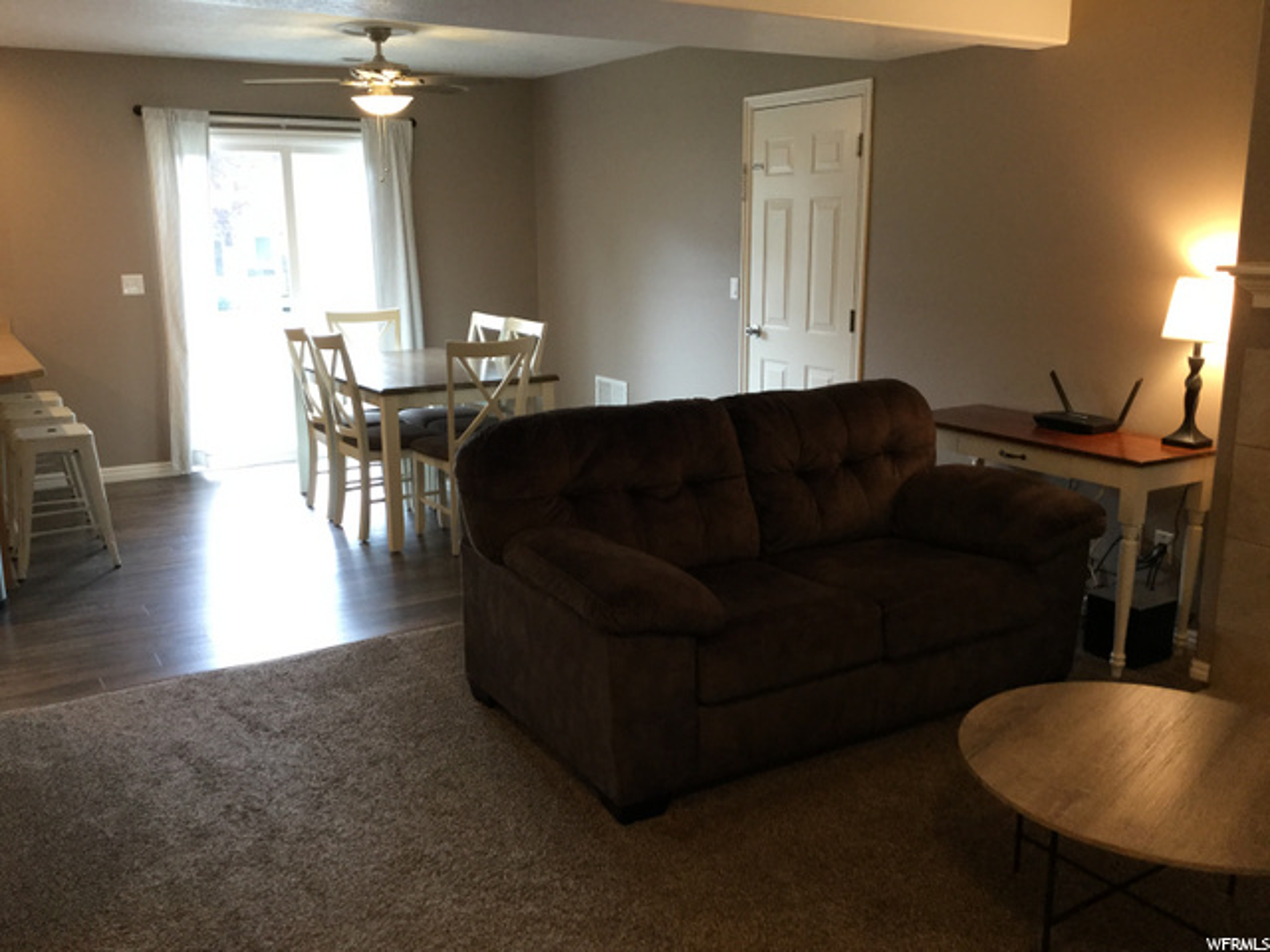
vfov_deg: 45.4
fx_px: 1137
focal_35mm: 31
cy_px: 476
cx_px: 635
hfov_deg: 58.4
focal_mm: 3.3
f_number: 2.4
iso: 80
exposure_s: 1/30
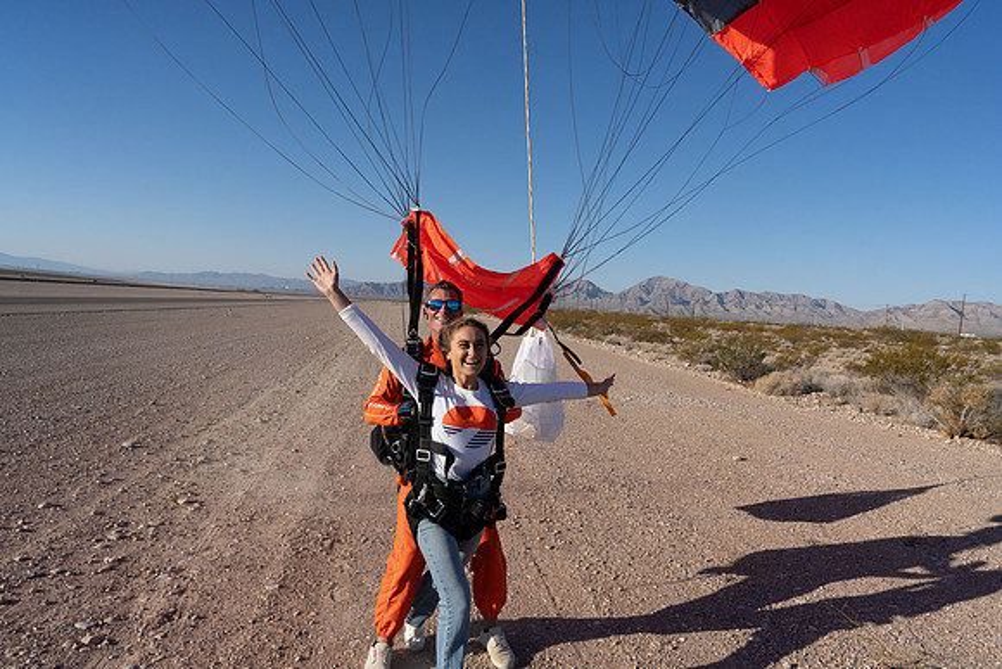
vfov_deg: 53.2
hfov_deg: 73.7
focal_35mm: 24
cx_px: 501
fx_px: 668
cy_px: 334
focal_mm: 24
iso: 800
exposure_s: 1/2000
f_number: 10
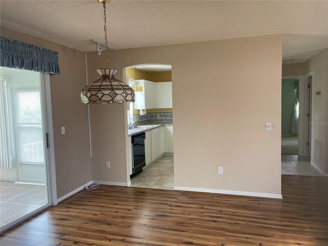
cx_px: 164
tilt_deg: -4.9
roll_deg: +0.6
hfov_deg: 67.3
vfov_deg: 53.1
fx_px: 246
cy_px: 123
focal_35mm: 26
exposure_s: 1/120
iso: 125
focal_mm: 5.1
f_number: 1.6
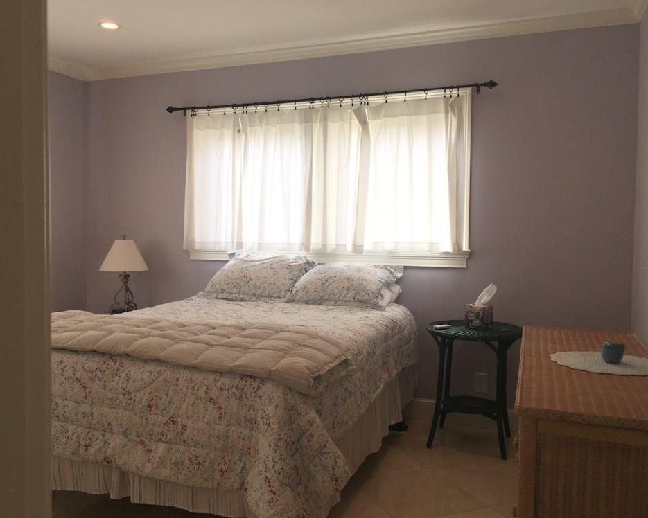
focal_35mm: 31
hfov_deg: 57.1
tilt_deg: -3.3
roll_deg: -2.1
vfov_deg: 47.1
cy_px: 260
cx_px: 298
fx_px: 595
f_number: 2.2
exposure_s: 1/120
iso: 32
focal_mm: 4.15
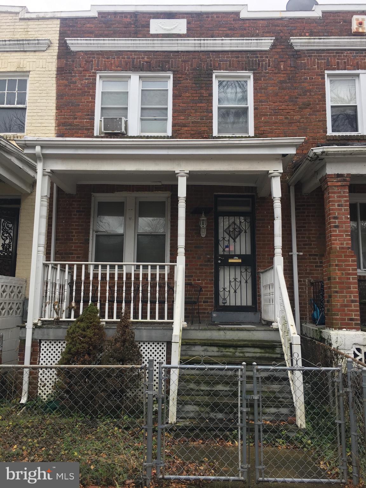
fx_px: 409
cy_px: 244
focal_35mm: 29
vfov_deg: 61.7
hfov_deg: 48.2
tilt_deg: +8.8
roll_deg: -0.7
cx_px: 183
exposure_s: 1/120
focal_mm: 4.15
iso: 25
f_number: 2.2
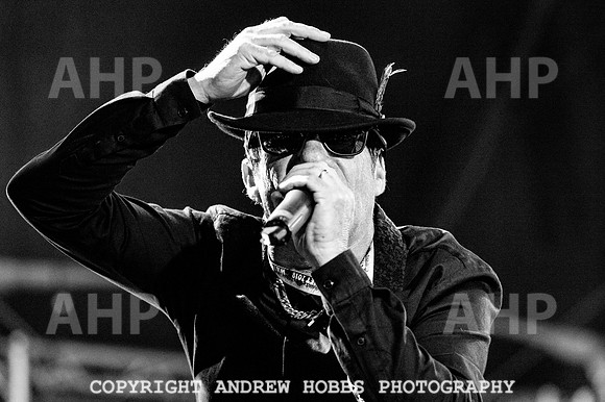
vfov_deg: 7.7
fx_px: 2994
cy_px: 196
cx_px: 327
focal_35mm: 178
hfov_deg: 11.5
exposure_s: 1/500
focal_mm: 165
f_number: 4
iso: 6400
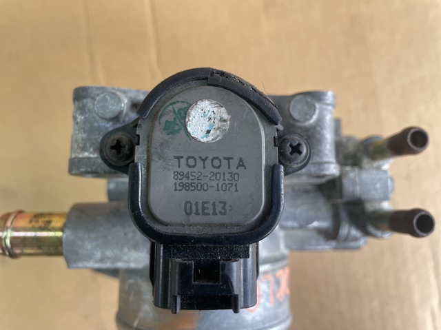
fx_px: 331
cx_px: 220
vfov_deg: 53.0
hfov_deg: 67.3
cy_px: 165
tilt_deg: -74.2
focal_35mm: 26
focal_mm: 4.2
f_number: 1.6
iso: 125
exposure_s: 1/118
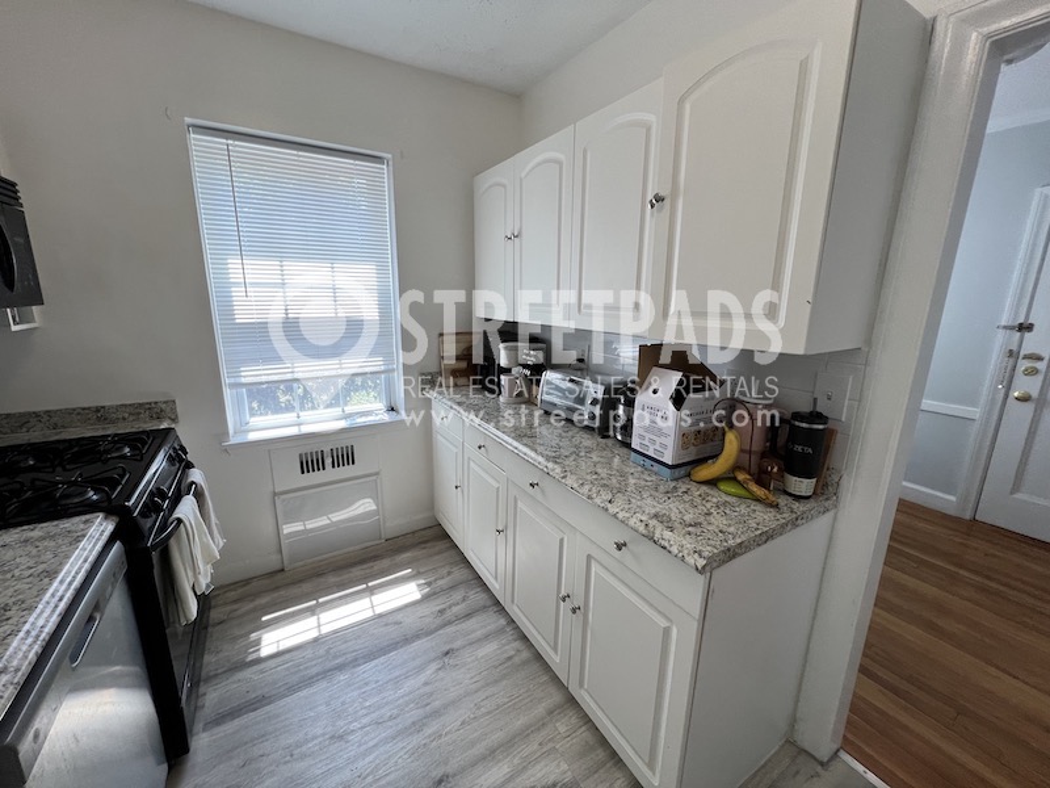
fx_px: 394
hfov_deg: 106.2
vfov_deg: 89.9
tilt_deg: -13.6
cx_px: 525
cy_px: 394
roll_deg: -1.1
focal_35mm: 13
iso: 80
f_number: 1.8
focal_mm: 1.57
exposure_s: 1/125
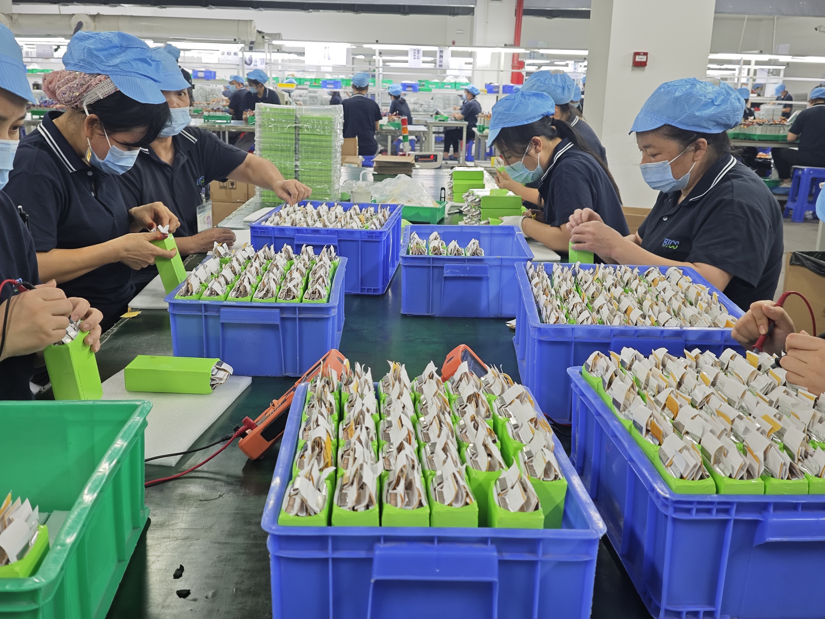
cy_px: 310
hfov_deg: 52.6
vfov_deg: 40.7
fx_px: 834
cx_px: 412
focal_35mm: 35
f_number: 1.6
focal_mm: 6.55
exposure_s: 1/50
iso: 160
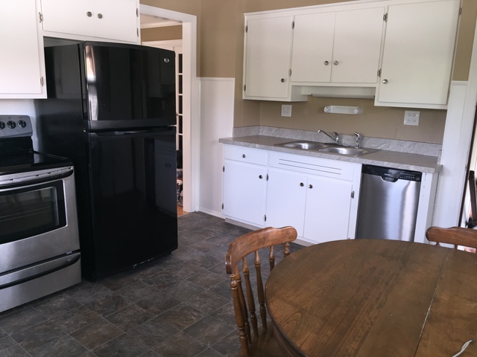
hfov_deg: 61.7
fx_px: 400
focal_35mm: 29
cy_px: 178
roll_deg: -1.4
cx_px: 238
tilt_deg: -12.7
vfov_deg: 48.2
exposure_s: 1/30
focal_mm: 4.15
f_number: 2.2
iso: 50
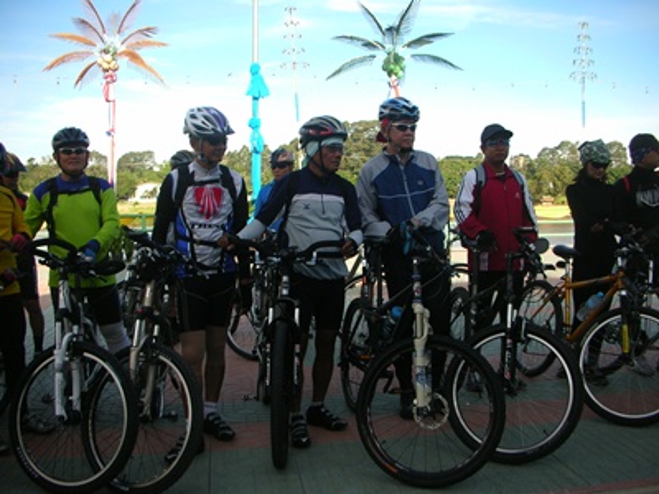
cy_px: 247
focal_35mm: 35
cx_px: 330
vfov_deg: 40.7
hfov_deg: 52.6
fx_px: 666
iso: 50
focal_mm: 5.8
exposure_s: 1/44.3
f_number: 8.5
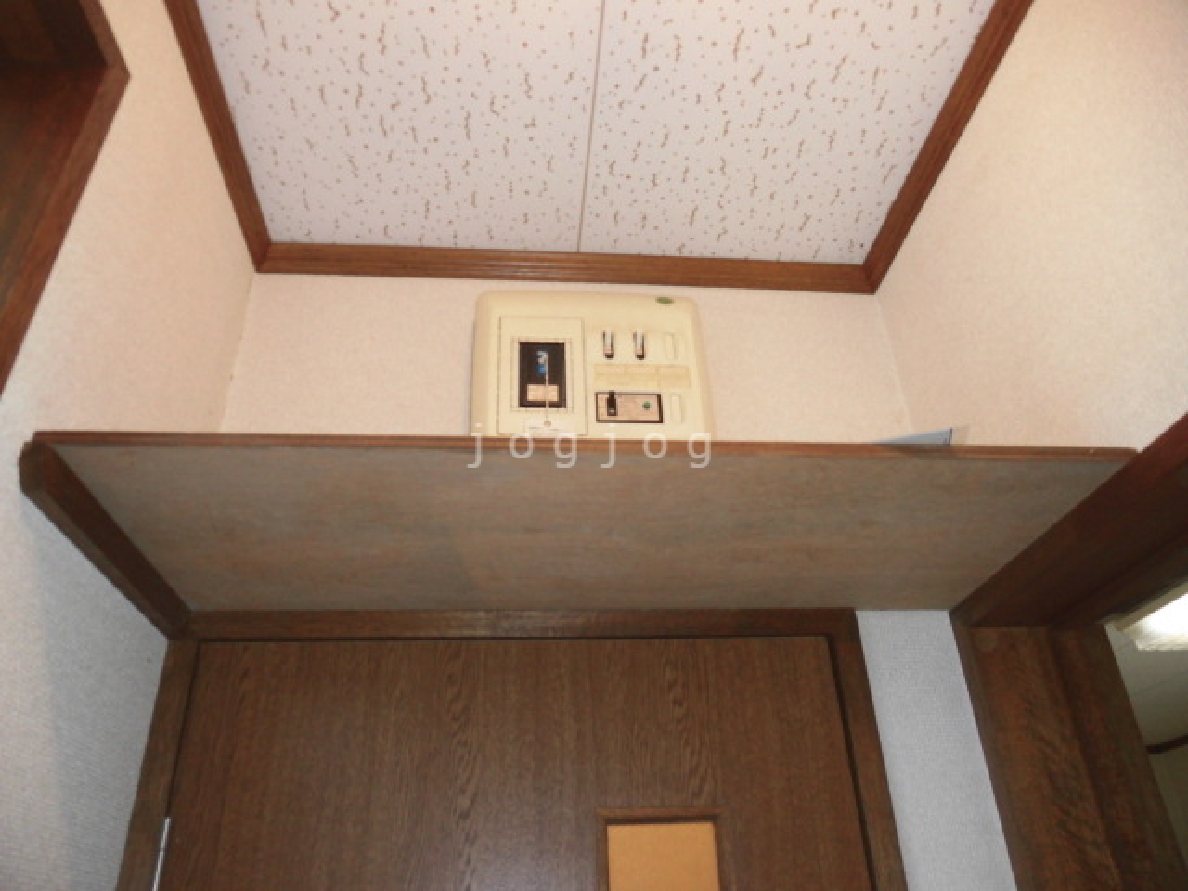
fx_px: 824
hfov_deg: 71.6
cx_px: 594
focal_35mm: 24
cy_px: 446
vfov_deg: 56.8
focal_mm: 4.3
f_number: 3.1
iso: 100
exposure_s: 1/25
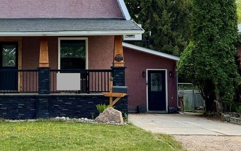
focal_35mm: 94
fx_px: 617
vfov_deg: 13.9
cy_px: 38
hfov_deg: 21.6
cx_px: 23
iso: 100
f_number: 1.78
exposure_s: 1/2865
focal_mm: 6.76
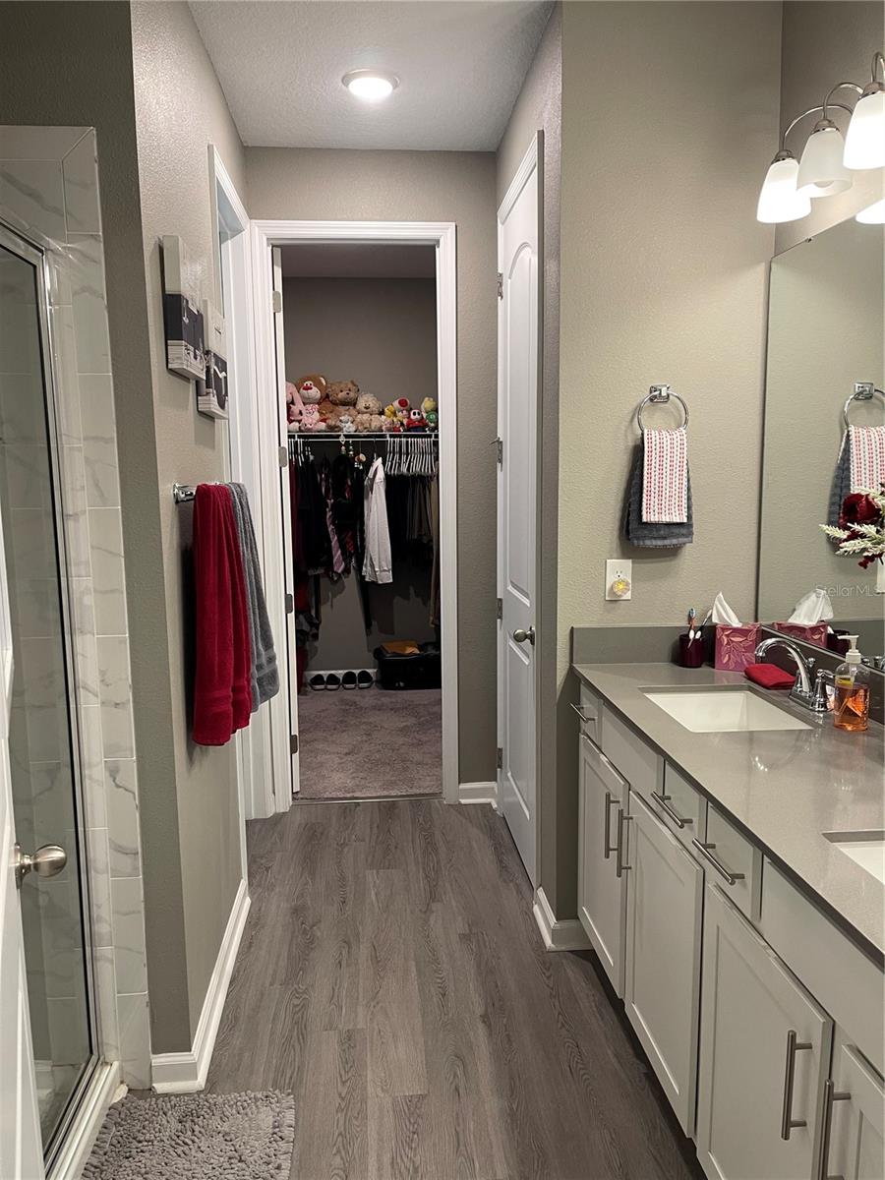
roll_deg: +0.6
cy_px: 590
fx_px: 852
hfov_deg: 54.9
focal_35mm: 25
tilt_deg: -8.7
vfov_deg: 69.4
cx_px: 442
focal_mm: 5.1
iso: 160
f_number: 1.6
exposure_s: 1/60
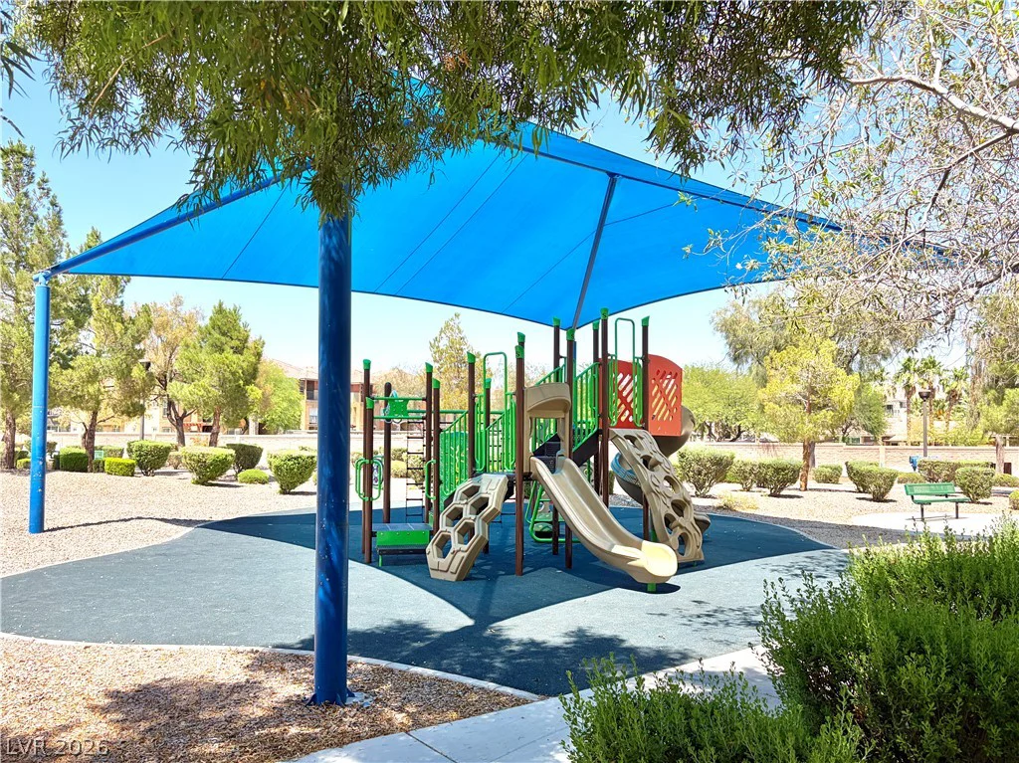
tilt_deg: +0.8
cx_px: 510
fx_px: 765
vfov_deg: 53.0
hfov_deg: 67.3
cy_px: 382
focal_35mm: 26
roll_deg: +0.4
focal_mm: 5.96
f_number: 1.6
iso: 50
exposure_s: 1/2012
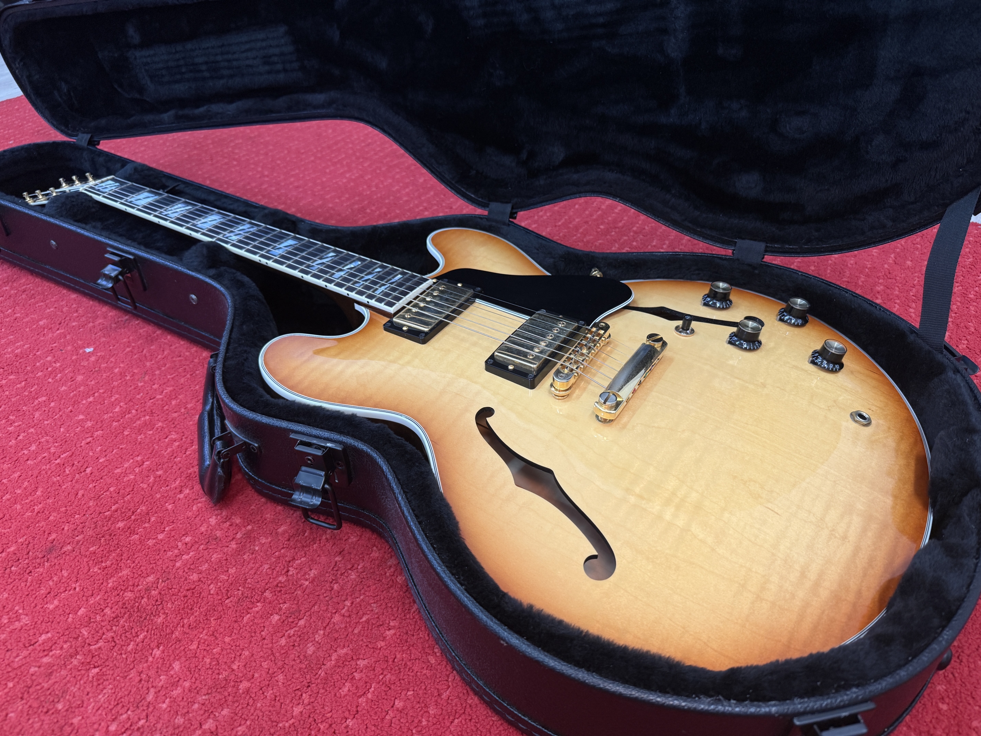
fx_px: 680
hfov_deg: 71.6
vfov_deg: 56.8
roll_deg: +1.5
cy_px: 368
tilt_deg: -39.3
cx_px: 490
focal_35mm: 24
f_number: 1.78
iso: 125
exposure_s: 1/50
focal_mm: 6.76
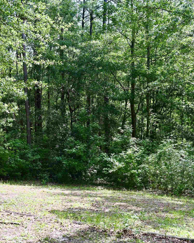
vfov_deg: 35.4
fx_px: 380
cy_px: 122
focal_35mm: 53
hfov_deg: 28.6
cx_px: 93
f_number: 5.6
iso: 200
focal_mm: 37
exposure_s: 1/250
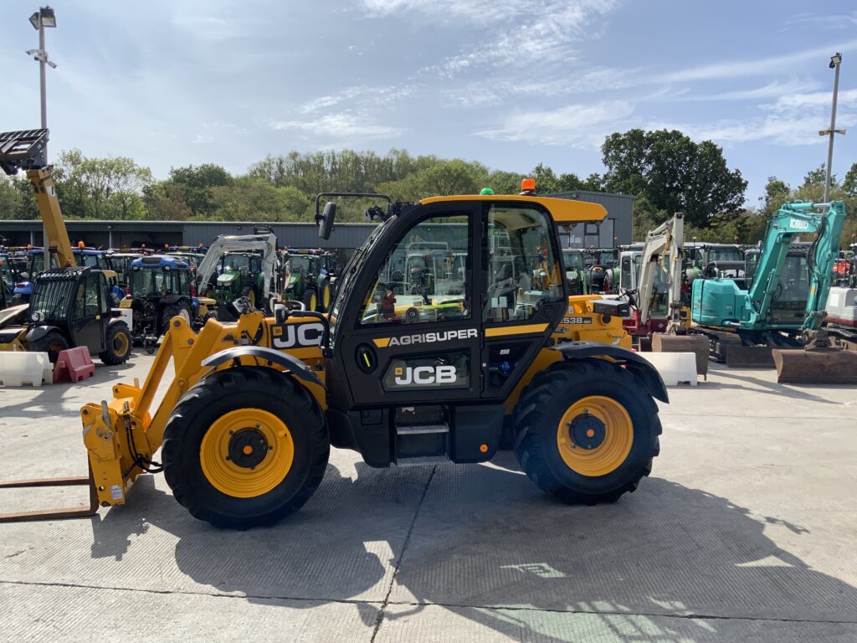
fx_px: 718
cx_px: 428
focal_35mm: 29
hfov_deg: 61.7
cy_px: 322
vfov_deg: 48.2
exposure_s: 1/2427
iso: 16
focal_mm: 3
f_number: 1.8
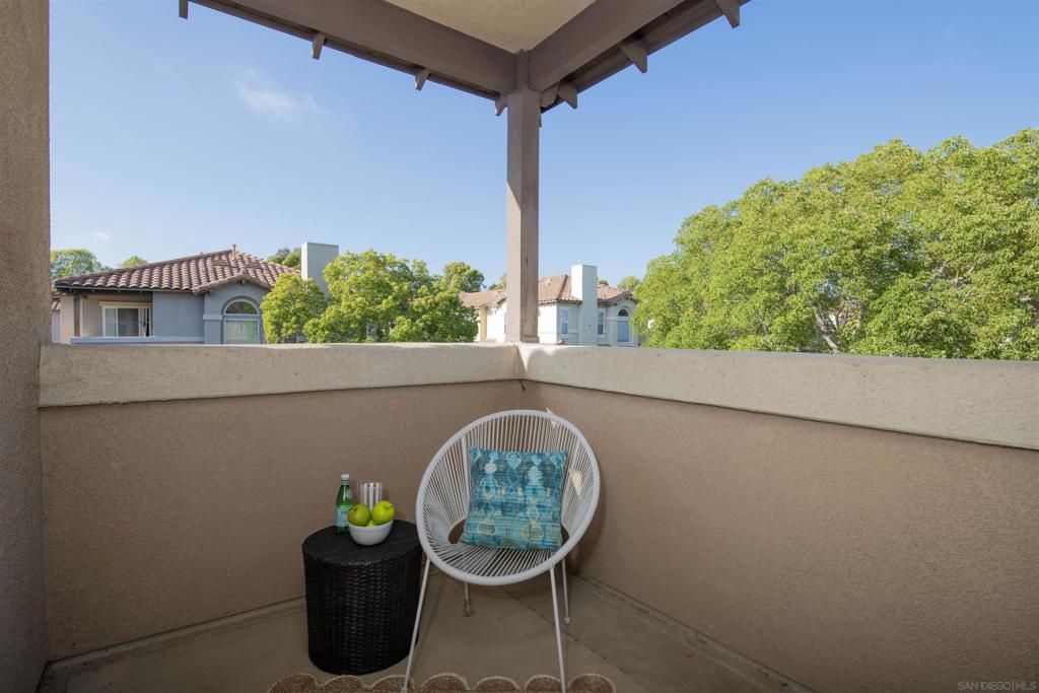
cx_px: 520
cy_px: 346
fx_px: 491
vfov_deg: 70.5
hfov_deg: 93.3
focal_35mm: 17
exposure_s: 1/250
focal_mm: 17
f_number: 9
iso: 320
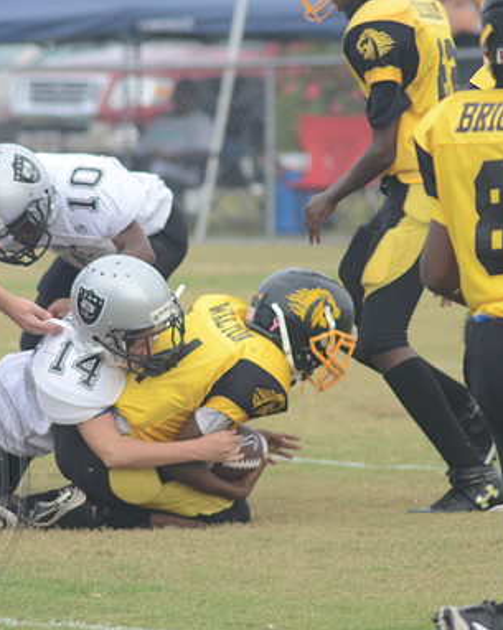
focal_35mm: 427
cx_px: 157
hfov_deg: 3.6
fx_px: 7955
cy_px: 315
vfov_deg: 4.5
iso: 400
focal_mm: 200
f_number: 5.6
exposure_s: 1/640
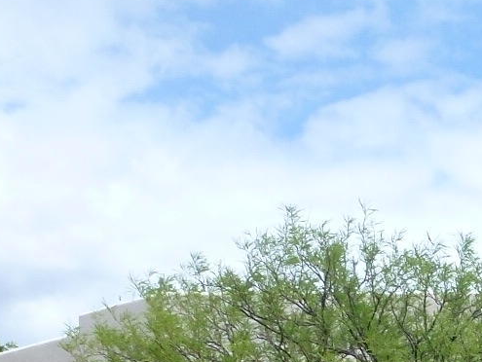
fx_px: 1728
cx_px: 829
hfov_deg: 14.3
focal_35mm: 124
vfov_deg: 11.0
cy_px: 686
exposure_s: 1/1000
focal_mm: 5.4
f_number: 3.5
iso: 100
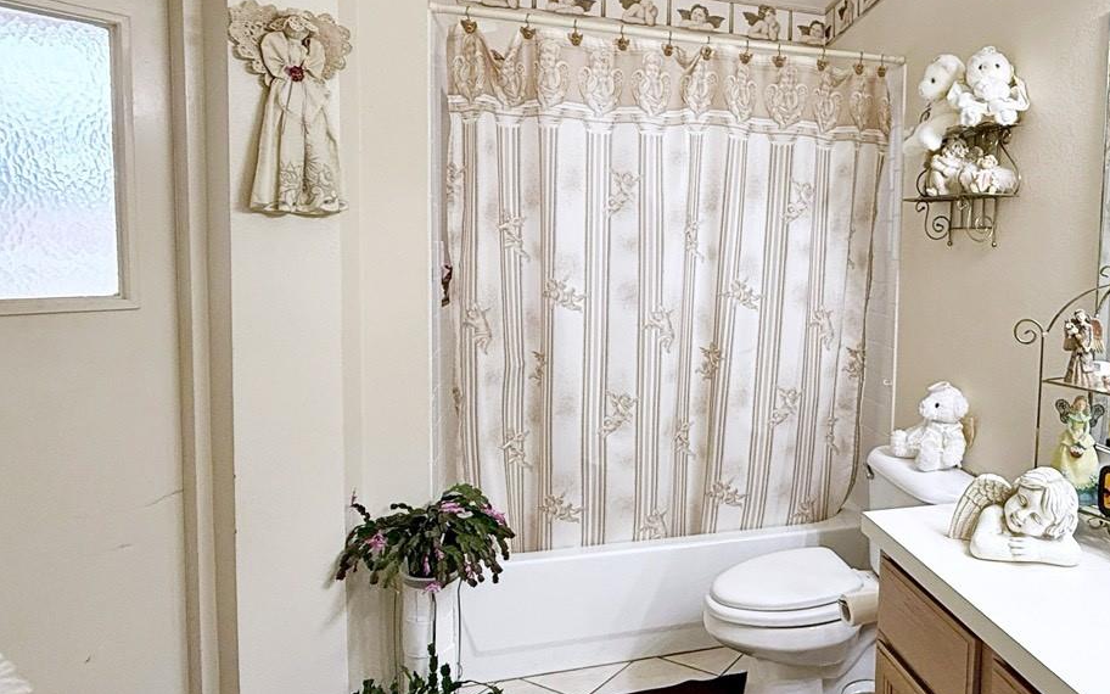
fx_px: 756
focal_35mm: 25
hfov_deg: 69.0
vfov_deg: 49.1
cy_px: 300
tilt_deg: -3.7
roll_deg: -2.1
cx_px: 797
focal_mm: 2.22
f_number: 2.2
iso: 250
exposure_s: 1/120
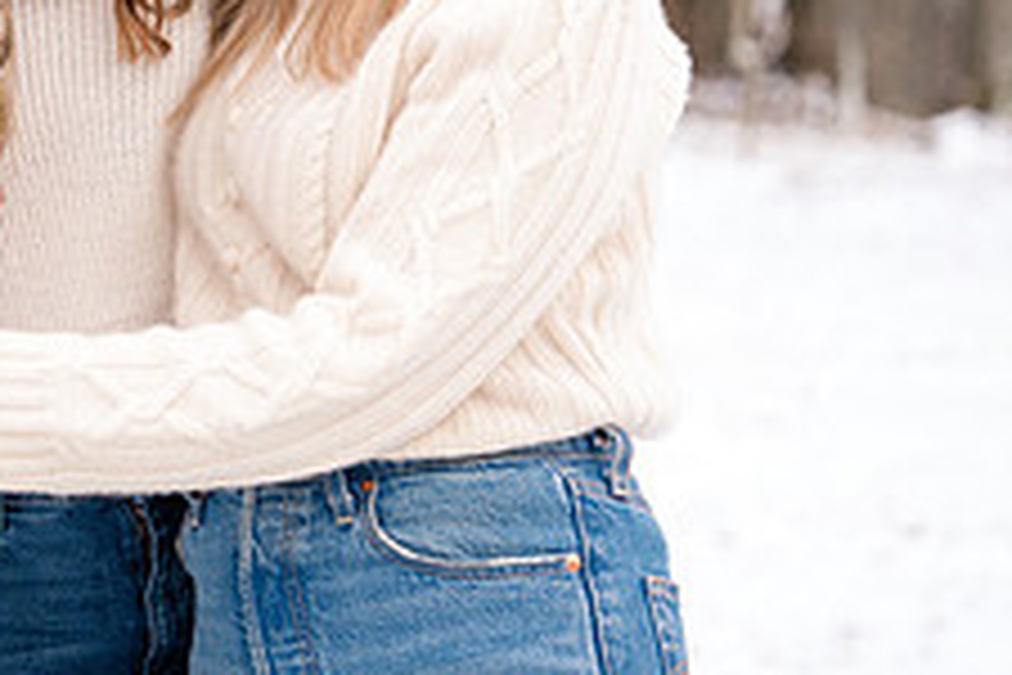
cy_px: 106
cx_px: 54
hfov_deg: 11.5
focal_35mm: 178
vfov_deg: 7.7
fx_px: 5003
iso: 400
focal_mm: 69
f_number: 2.8
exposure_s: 1/250
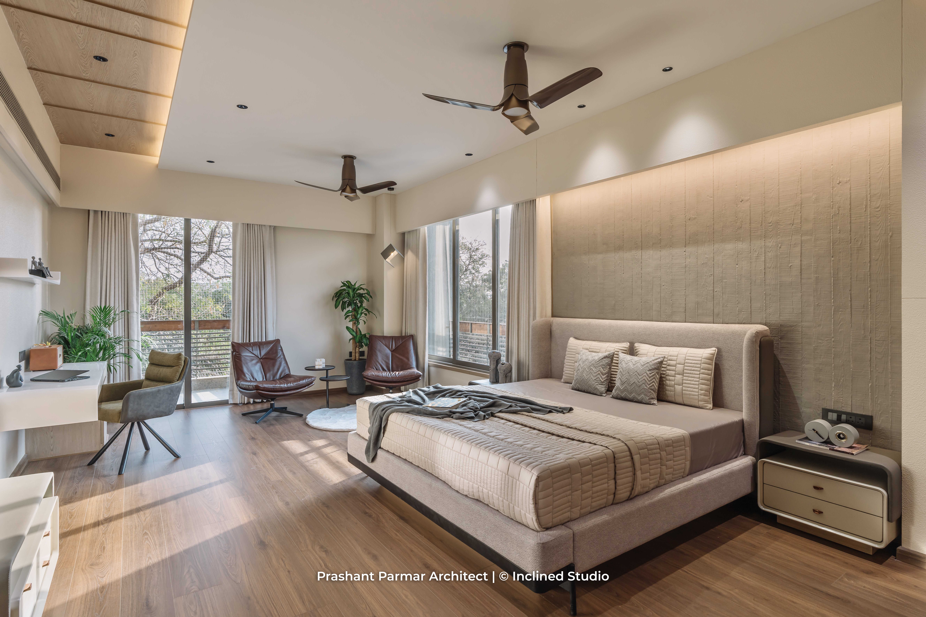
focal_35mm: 18
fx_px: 463
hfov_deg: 90.0
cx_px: 463
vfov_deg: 67.4
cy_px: 308
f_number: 8
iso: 160
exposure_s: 1/20
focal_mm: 18
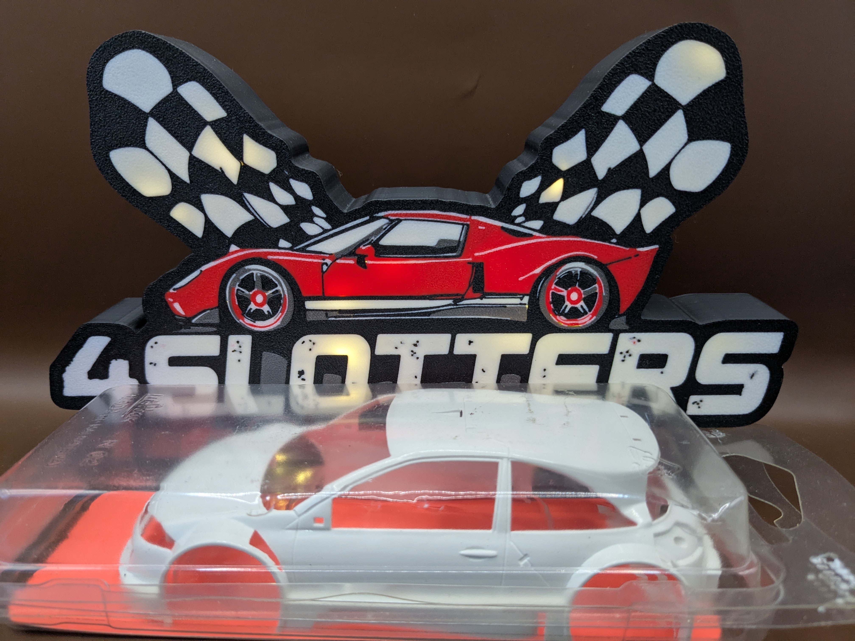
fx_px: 667
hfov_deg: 65.3
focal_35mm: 27
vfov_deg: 51.4
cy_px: 320
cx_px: 428
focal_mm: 4.38
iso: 191
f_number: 1.73
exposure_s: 1/50
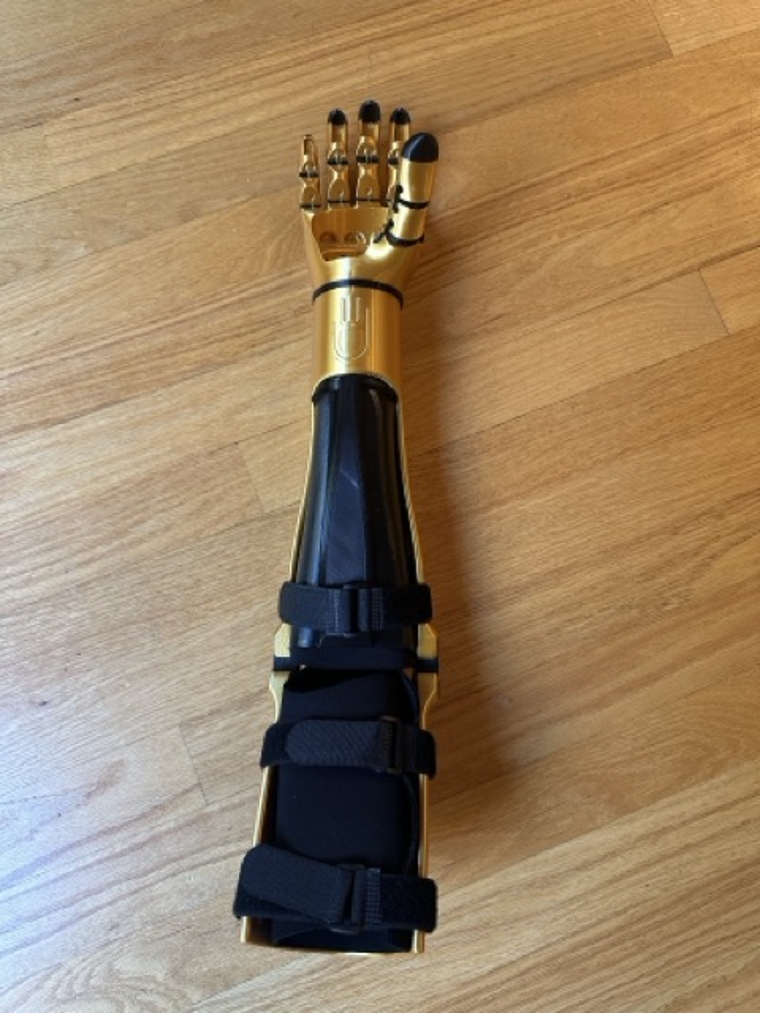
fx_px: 703
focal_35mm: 24
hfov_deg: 56.8
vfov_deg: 71.6
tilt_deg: -82.0
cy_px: 506
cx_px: 380
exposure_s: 1/60
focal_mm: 6.86
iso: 320
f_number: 1.78
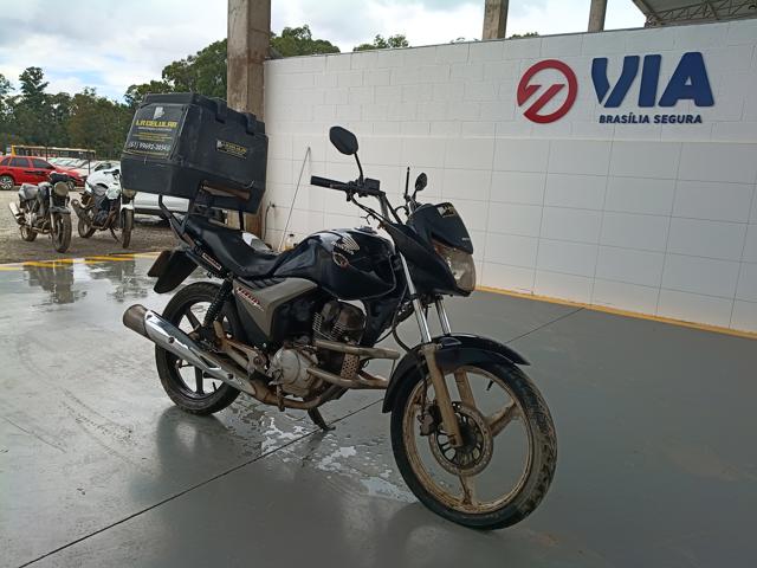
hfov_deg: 67.3
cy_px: 284
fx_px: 569
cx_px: 378
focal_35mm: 26
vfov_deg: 53.1
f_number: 1.8
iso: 147
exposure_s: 1/873
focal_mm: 4.81
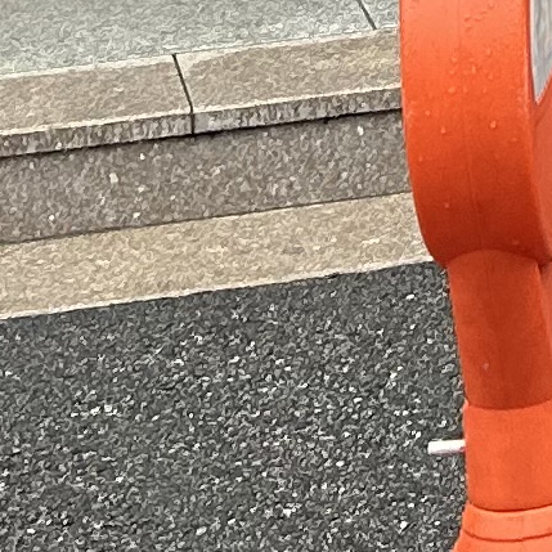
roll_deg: +2.9
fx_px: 3897
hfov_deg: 7.8
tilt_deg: +1.1
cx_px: 1018
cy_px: -971
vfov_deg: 7.4
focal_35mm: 216
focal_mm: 5.7
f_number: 1.5
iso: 50
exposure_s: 1/887
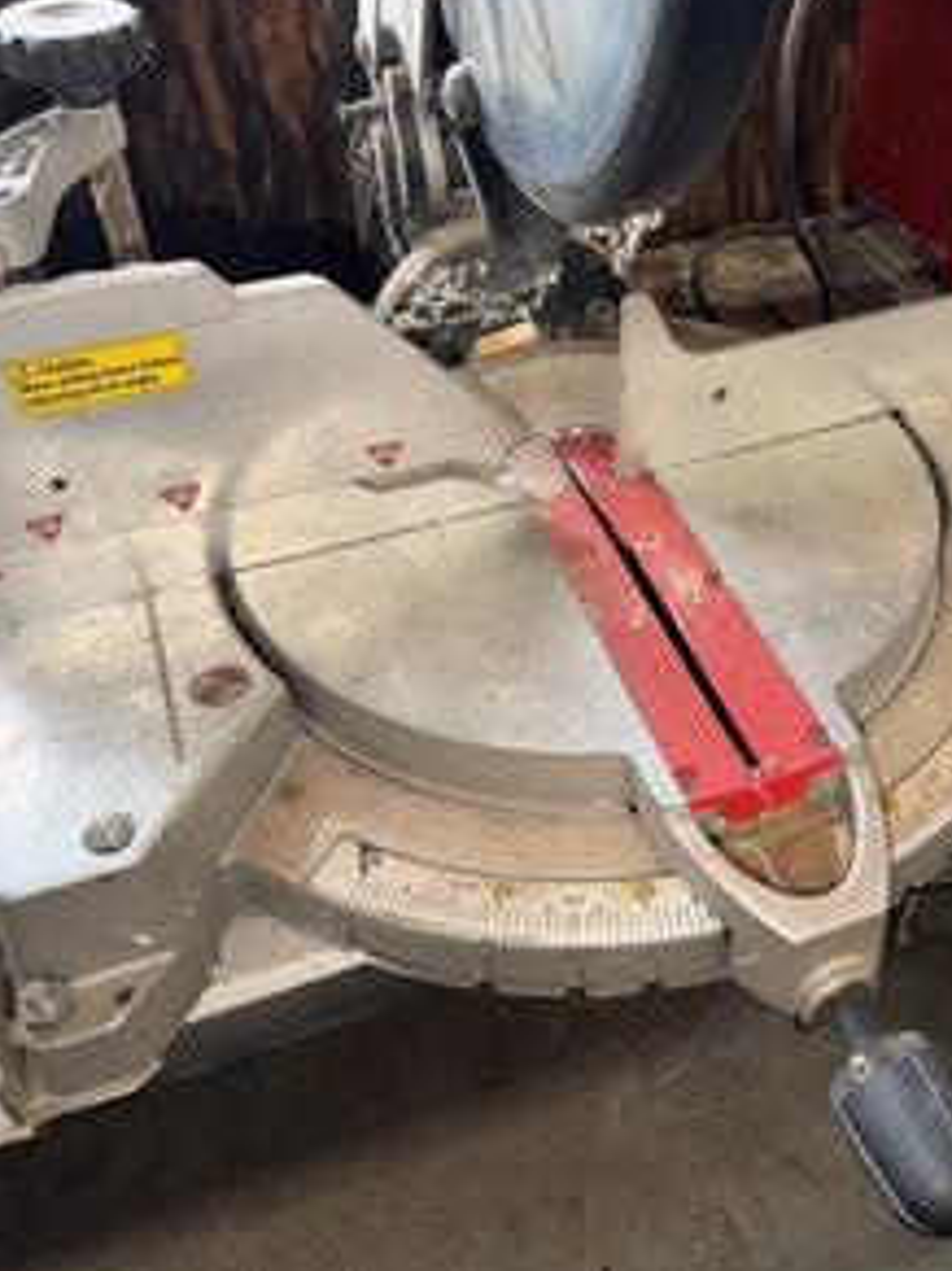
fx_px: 1211
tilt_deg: -43.9
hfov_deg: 42.2
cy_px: 629
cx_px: 655
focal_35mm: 33
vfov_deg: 55.4
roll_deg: -0.7
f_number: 1.78
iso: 80
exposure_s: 1/34
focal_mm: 6.76
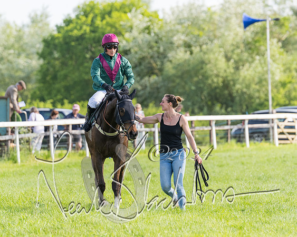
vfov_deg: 5.1
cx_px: 129
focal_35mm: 303
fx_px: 2660
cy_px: 127
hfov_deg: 6.4
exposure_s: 1/2500
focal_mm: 200
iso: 500
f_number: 4
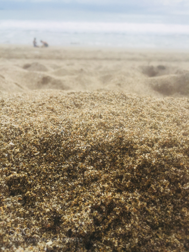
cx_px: 94
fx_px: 211
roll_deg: -2.1
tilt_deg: -24.9
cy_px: 126
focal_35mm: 29
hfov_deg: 48.2
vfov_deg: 61.7
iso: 32
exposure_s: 1/1980
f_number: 2.2
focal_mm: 4.15
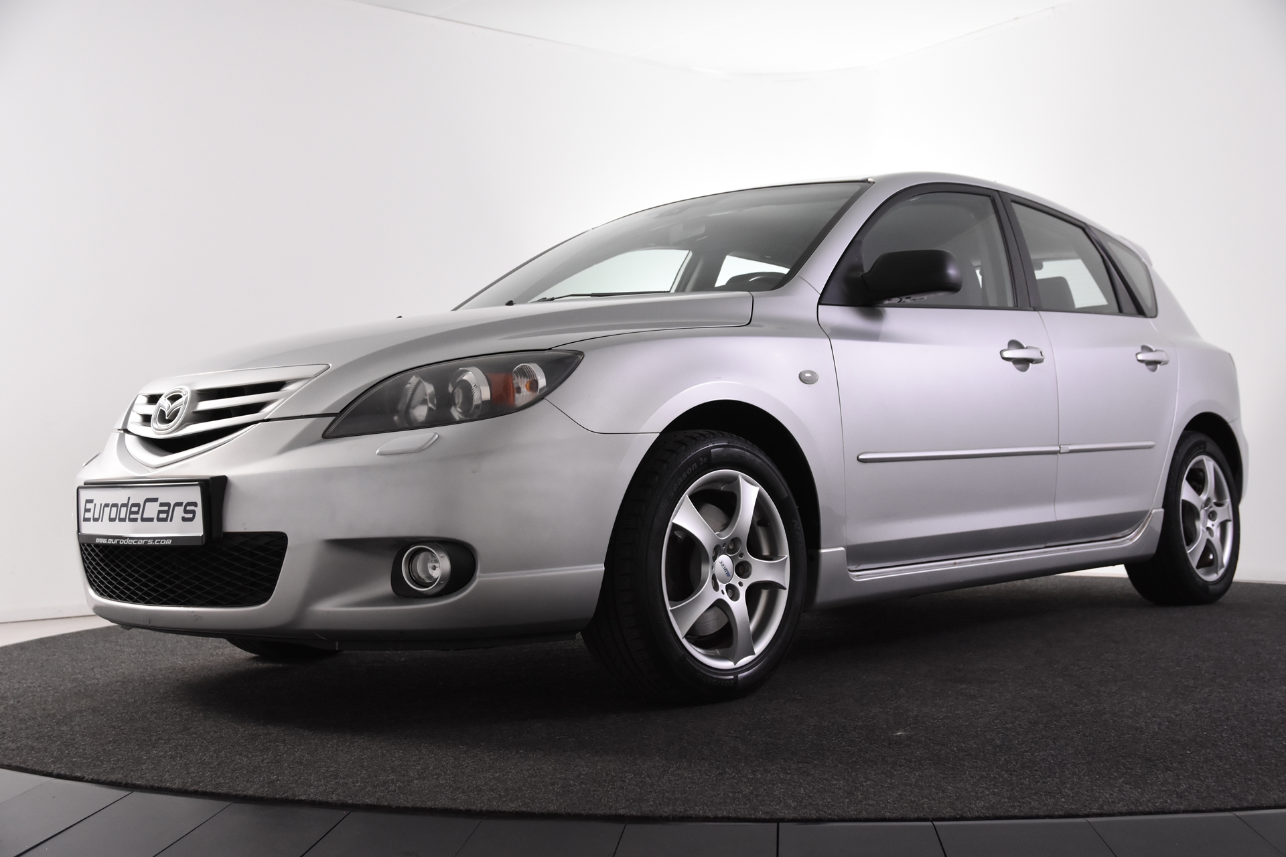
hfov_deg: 46.4
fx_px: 1500
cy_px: 428
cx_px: 643
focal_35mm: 42
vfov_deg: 31.9
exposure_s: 1/100
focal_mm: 28
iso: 1600
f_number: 5
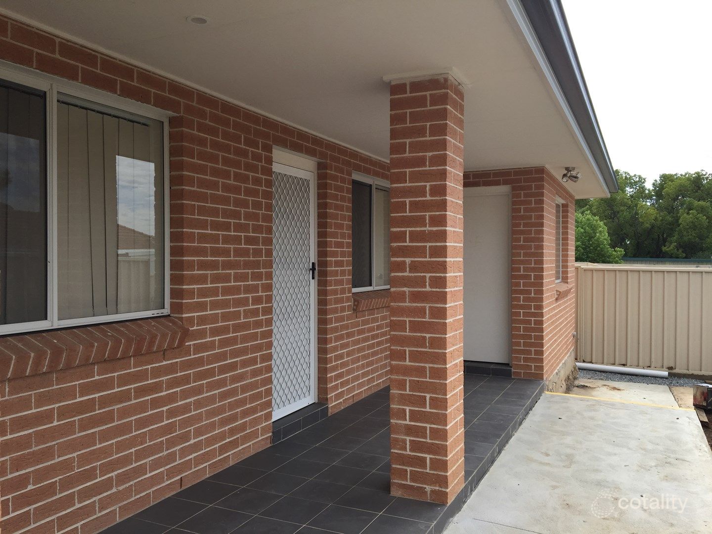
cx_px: 356
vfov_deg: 48.2
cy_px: 267
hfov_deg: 61.7
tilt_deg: -2.1
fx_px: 596
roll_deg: -0.5
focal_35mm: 29
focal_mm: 4.15
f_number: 2.2
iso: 32
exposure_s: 1/942
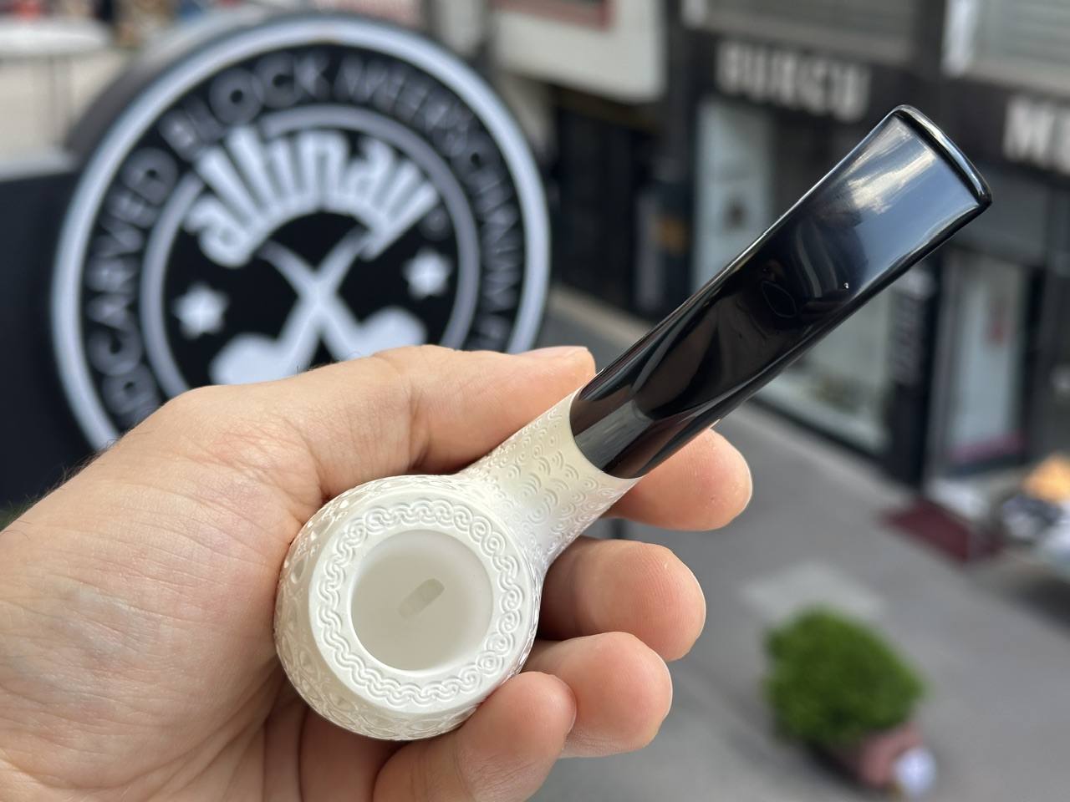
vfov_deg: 30.3
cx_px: 535
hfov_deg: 39.7
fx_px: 1484
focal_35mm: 48
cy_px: 401
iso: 64
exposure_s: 1/558
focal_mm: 6.86
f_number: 1.78
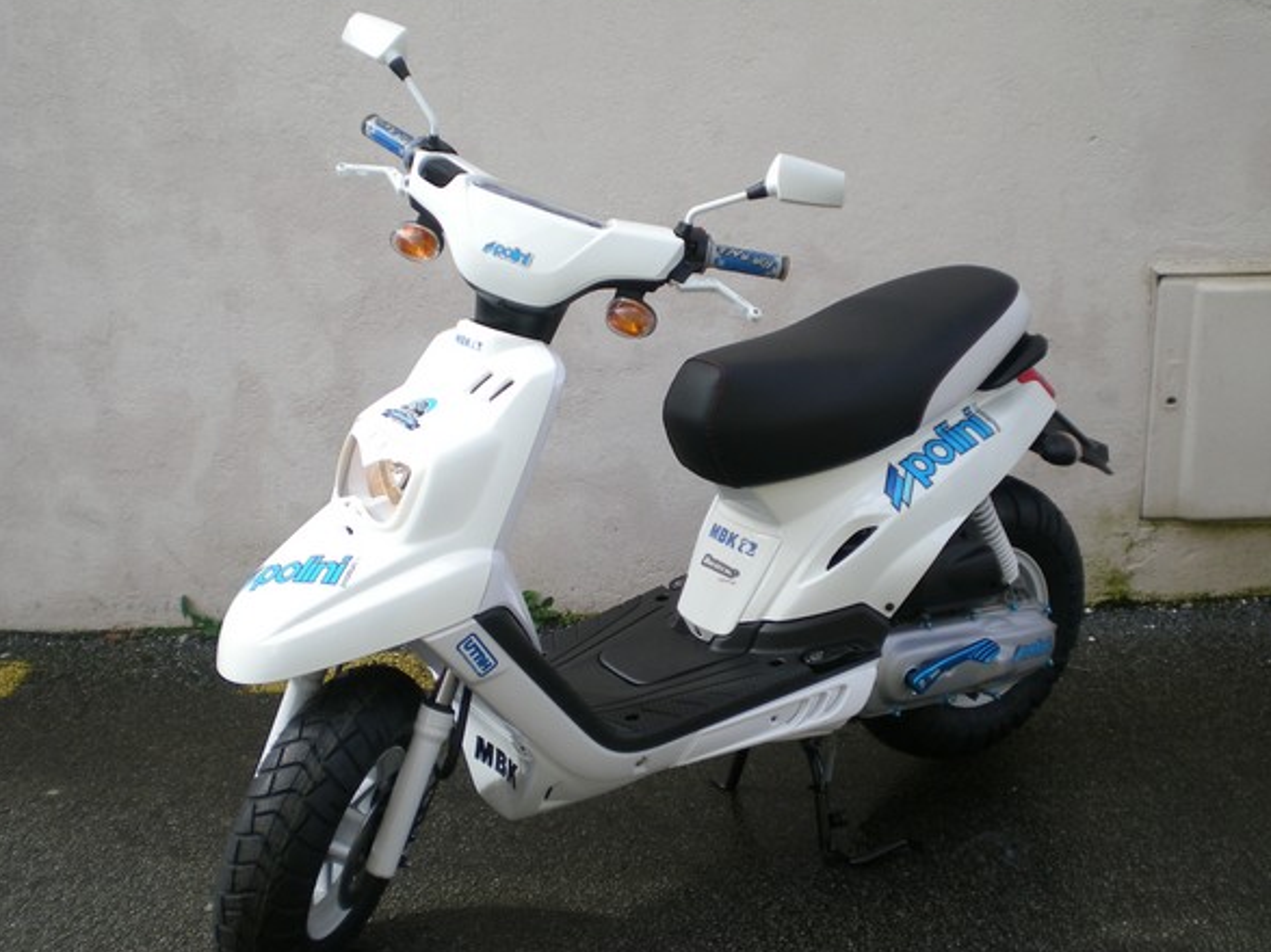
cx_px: 602
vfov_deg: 30.3
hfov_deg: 39.7
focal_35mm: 48
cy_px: 487
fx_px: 1762
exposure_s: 1/230
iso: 50
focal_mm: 7.4
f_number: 3.5
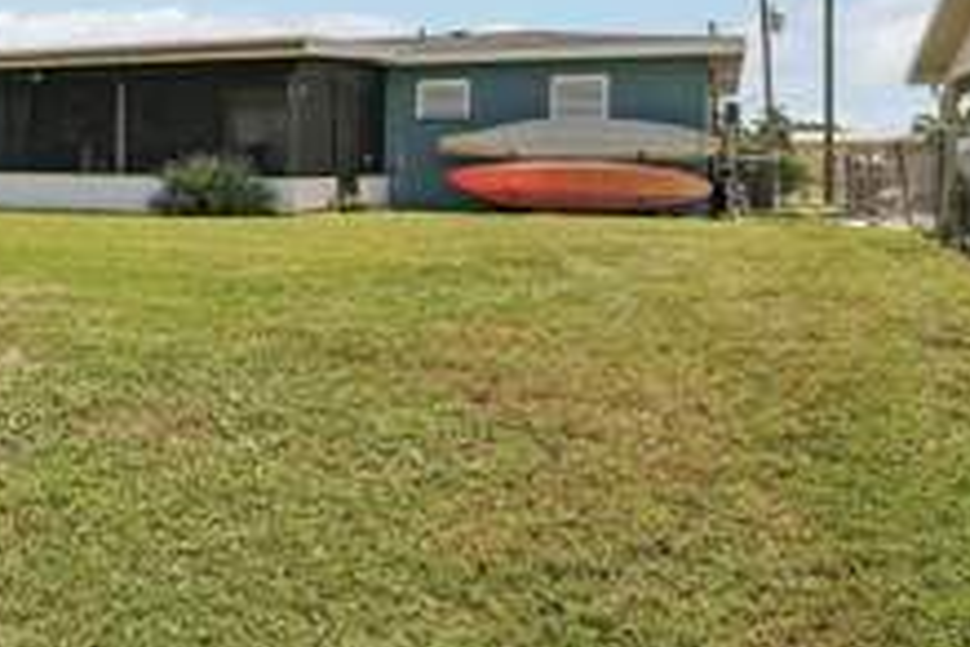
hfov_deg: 52.8
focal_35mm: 35
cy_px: 153
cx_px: 283
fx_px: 943
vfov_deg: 36.8
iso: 400
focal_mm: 16
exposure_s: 1/1600
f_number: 8
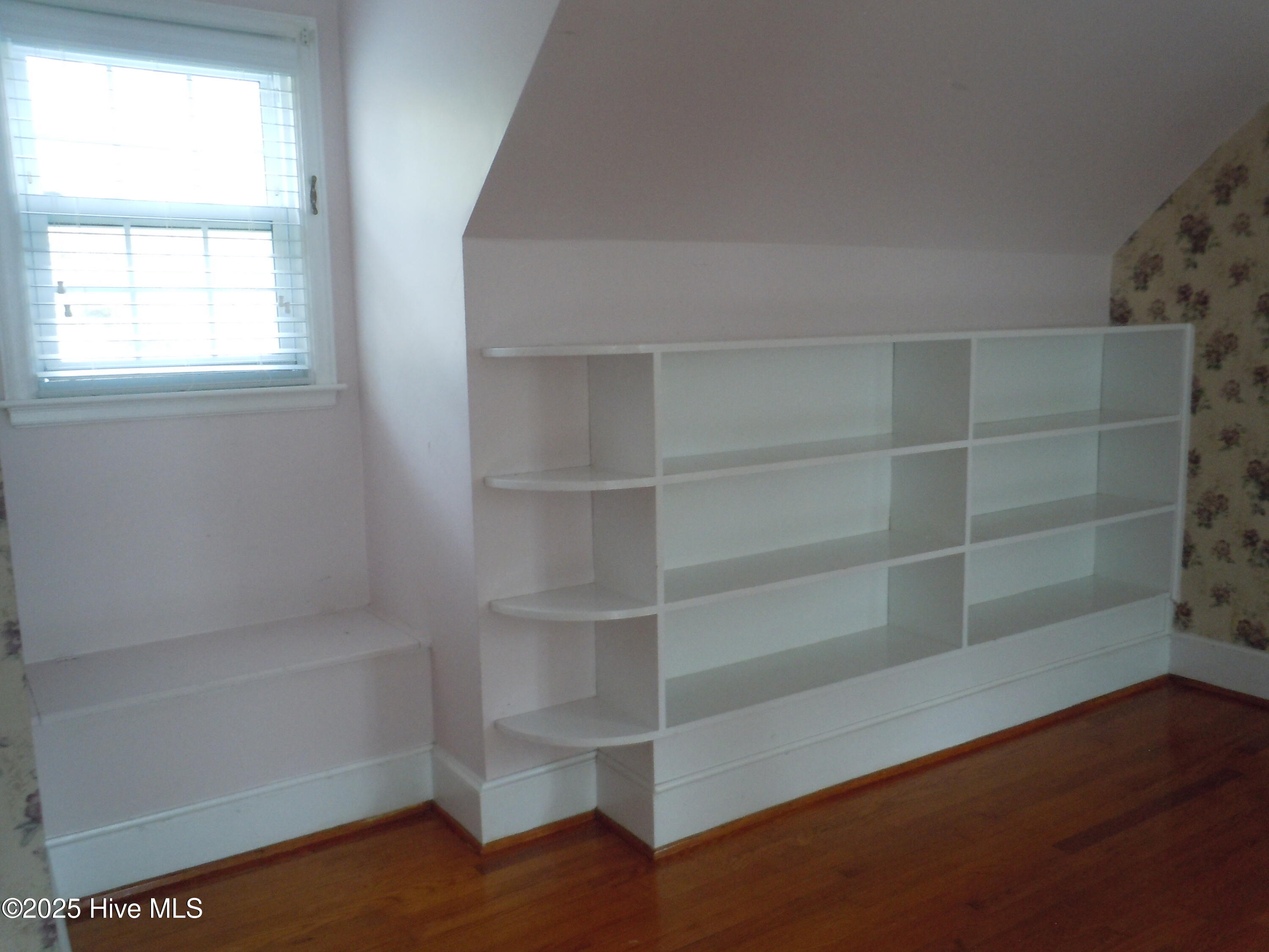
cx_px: 634
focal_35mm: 28
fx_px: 1026
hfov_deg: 63.4
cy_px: 476
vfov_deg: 49.7
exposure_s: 1/40
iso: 400
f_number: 3.7
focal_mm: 5
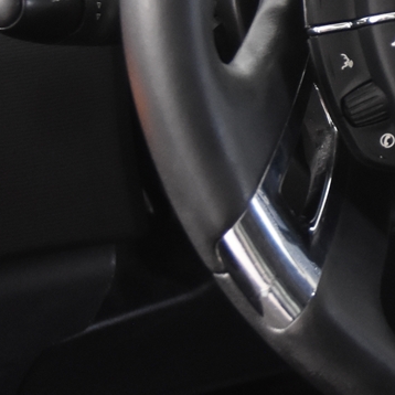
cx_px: 531
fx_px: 2117
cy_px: 46
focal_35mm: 164
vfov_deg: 10.6
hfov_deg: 10.4
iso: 1800
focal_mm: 24
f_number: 3
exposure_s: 1/40
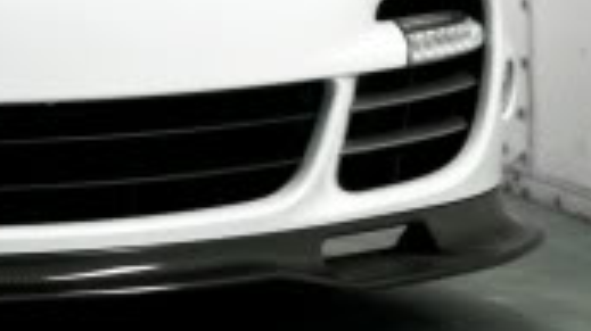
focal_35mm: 223
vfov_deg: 5.3
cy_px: -403
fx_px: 3492
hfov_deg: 8.5
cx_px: -1008
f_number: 2.8
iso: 200
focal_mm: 24
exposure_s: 1/60
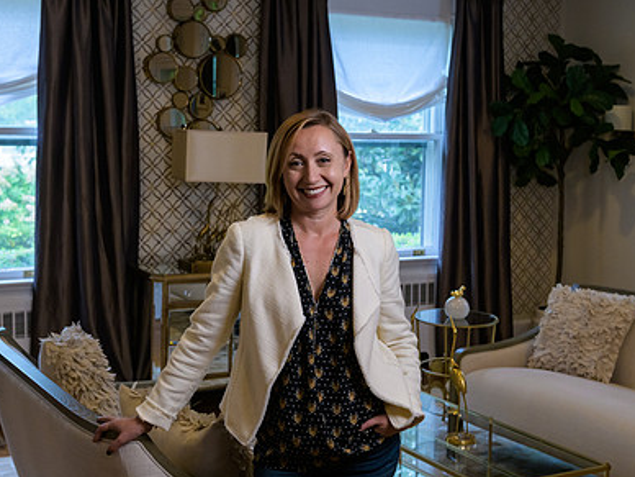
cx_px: 304
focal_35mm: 55
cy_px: 217
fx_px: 1009
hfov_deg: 34.9
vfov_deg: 26.5
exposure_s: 1/125
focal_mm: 36
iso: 1000
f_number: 5
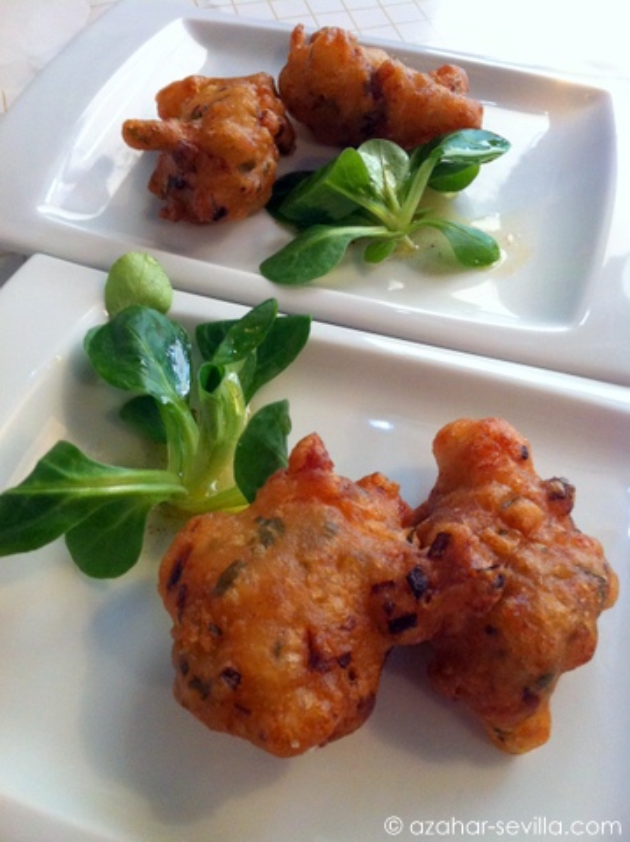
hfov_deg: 40.6
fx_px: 851
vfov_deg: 52.7
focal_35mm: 35
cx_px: 315
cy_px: 421
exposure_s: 1/15
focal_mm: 3.85
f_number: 2.8
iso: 200
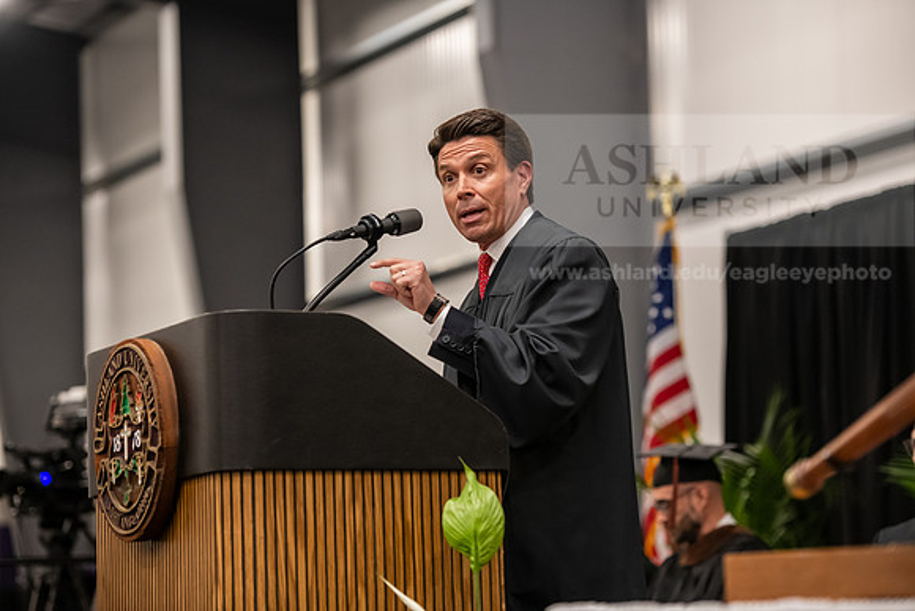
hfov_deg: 17.1
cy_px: 306
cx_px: 458
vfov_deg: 11.4
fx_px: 3051
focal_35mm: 120
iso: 3200
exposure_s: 1/200
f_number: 3.2
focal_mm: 120
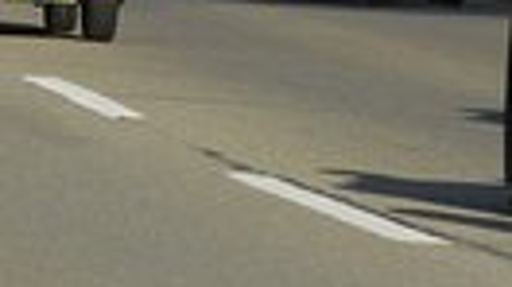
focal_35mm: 1070
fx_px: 14521
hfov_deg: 2.0
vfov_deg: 1.1
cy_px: -169
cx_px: 147
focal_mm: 145
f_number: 11
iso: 320
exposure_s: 1/320
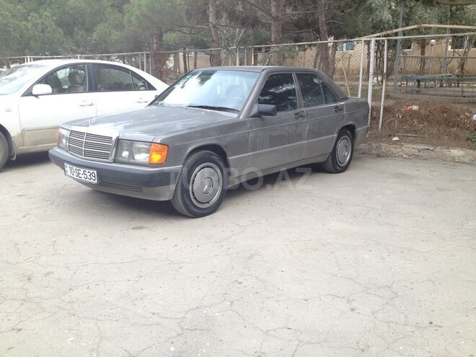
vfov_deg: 40.7
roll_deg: +0.0
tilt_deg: -13.5
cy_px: 178
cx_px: 238
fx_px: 481
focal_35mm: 35
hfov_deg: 52.6
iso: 50
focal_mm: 4.28
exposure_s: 1/172
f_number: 2.4
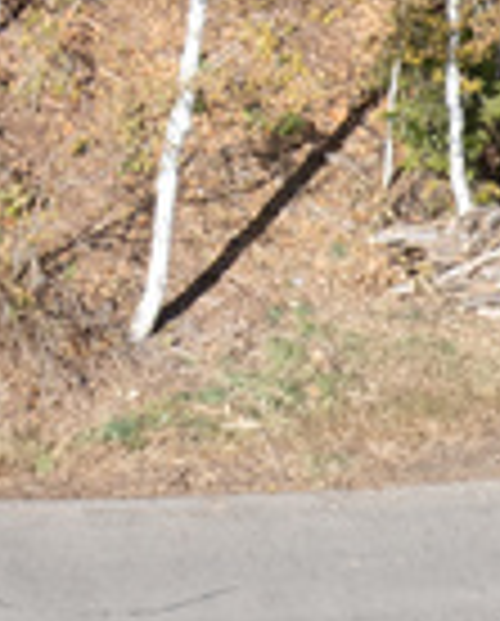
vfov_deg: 11.1
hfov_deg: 10.0
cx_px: -50
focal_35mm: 153
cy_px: -742
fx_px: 2821
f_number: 2.8
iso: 110
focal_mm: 8.38
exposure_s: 1/400
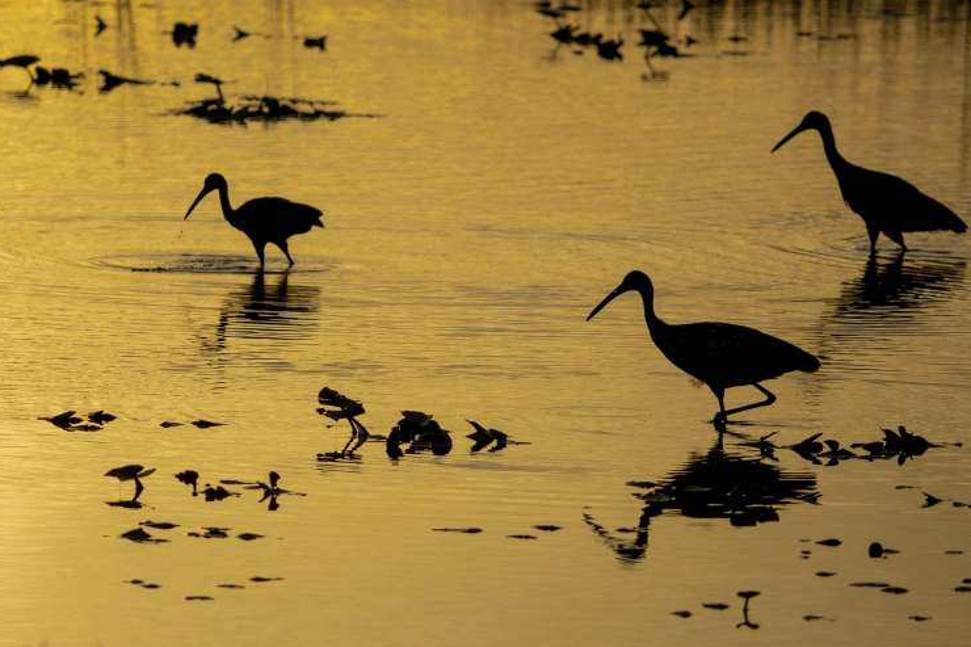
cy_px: 339
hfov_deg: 3.2
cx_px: 508
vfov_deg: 2.1
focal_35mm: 649
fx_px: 17500
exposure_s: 1/3200
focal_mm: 400
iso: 800
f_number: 6.3
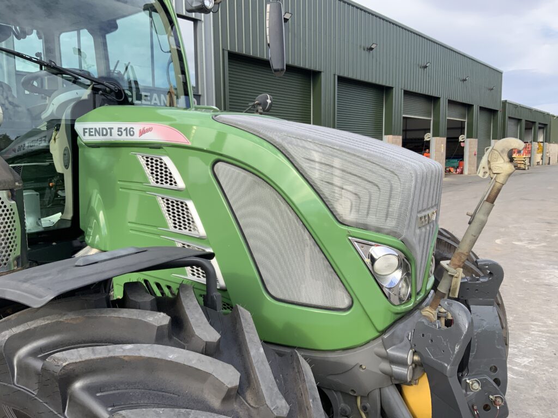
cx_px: 279
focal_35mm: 29
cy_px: 209
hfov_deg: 61.7
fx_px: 467
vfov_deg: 48.2
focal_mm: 3
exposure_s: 1/473
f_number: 1.8
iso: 16
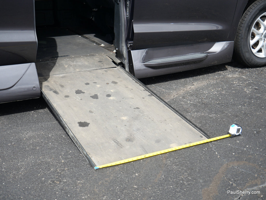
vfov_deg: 31.5
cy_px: 100
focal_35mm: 46
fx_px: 353
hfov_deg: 41.2
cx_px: 133
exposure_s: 1/250
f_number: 4.3
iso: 200
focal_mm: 23
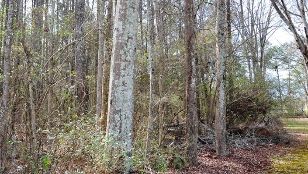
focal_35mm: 41
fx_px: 335
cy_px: 66
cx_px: 92
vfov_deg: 28.9
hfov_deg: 48.2
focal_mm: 18
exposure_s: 1/160
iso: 200
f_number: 6.3
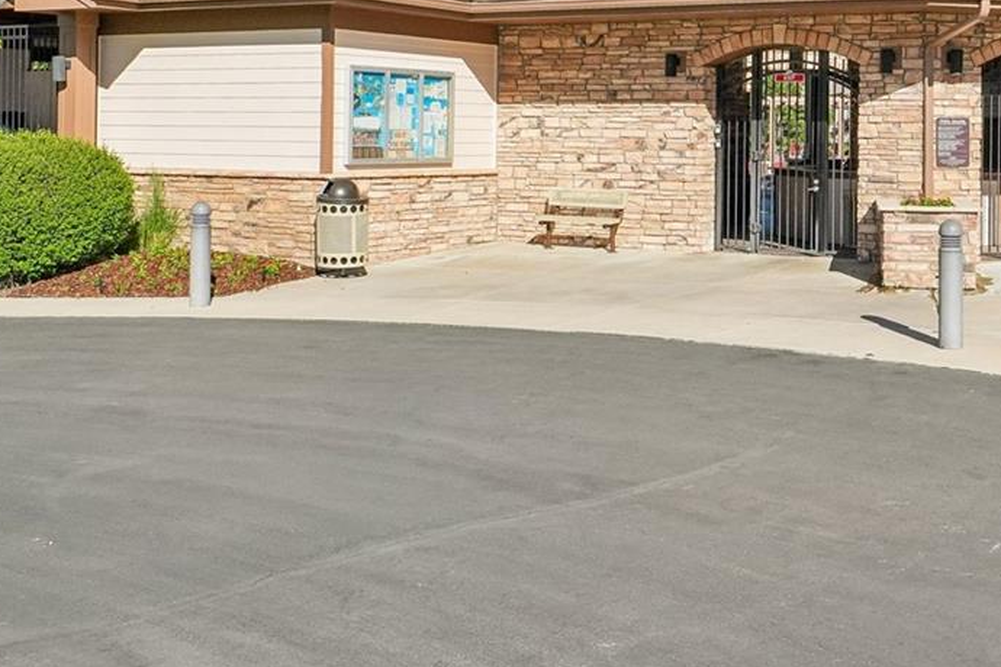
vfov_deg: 25.6
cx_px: 721
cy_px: 170
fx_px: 1450
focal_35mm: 52
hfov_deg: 37.4
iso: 400
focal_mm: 15
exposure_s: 1/1600
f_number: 8
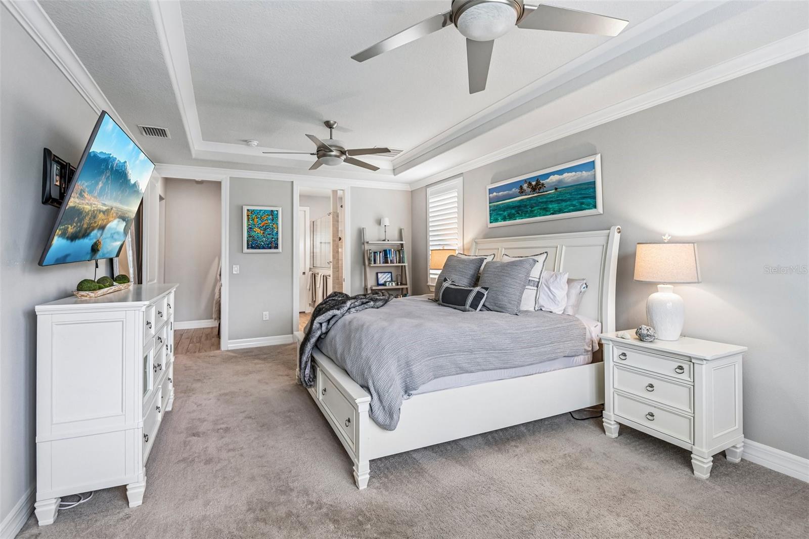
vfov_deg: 73.7
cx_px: 404
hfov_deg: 96.7
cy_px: 270
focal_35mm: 16
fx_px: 359
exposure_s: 1/15
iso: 400
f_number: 8
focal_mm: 16
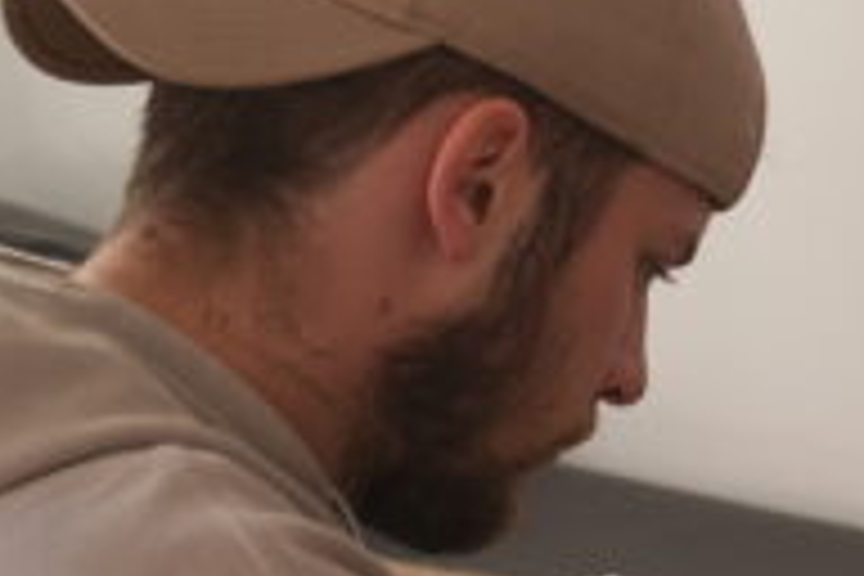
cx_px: 1058
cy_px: 801
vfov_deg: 6.4
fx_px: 5088
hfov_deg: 9.6
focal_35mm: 212
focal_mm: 35
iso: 80
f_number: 2
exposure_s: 1/180
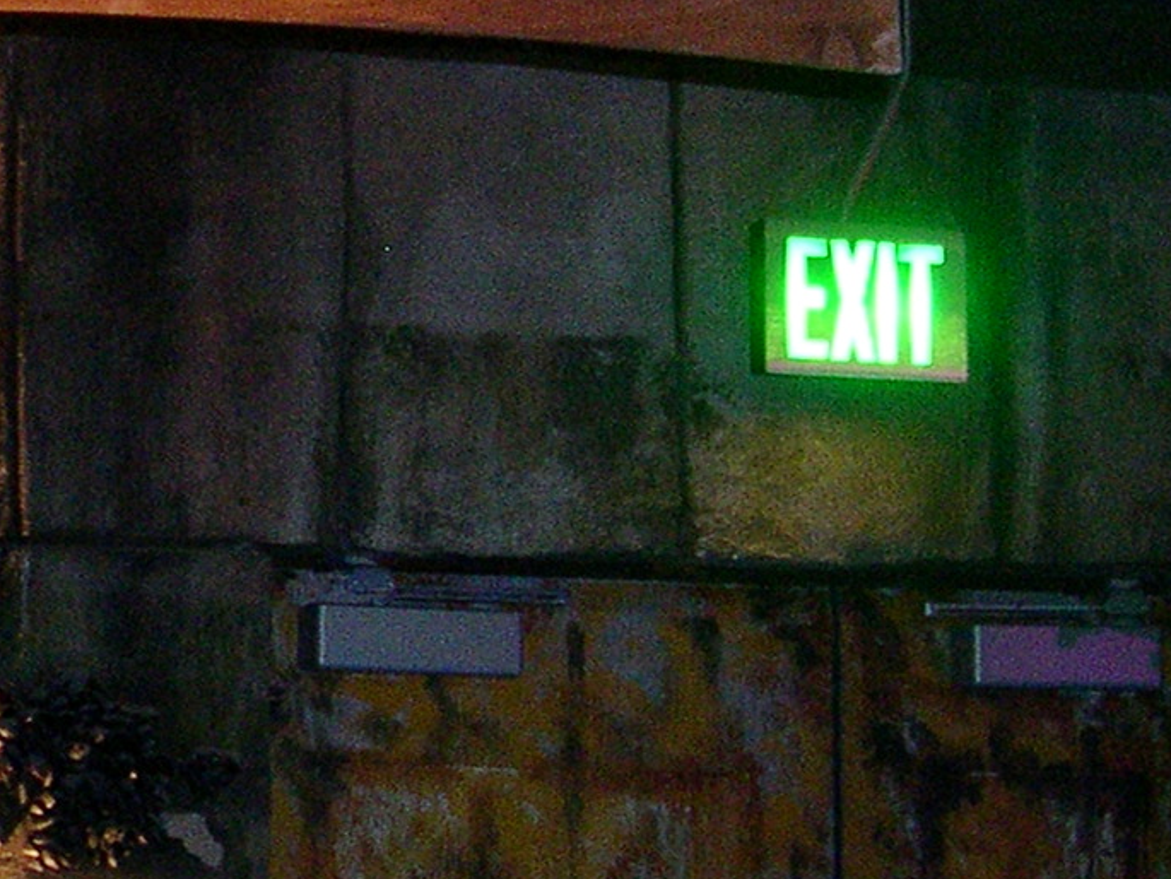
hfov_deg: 14.8
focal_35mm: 126
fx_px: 4263
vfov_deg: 11.7
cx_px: -427
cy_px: 239
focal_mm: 8
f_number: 2.8
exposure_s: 1/2.4
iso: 400
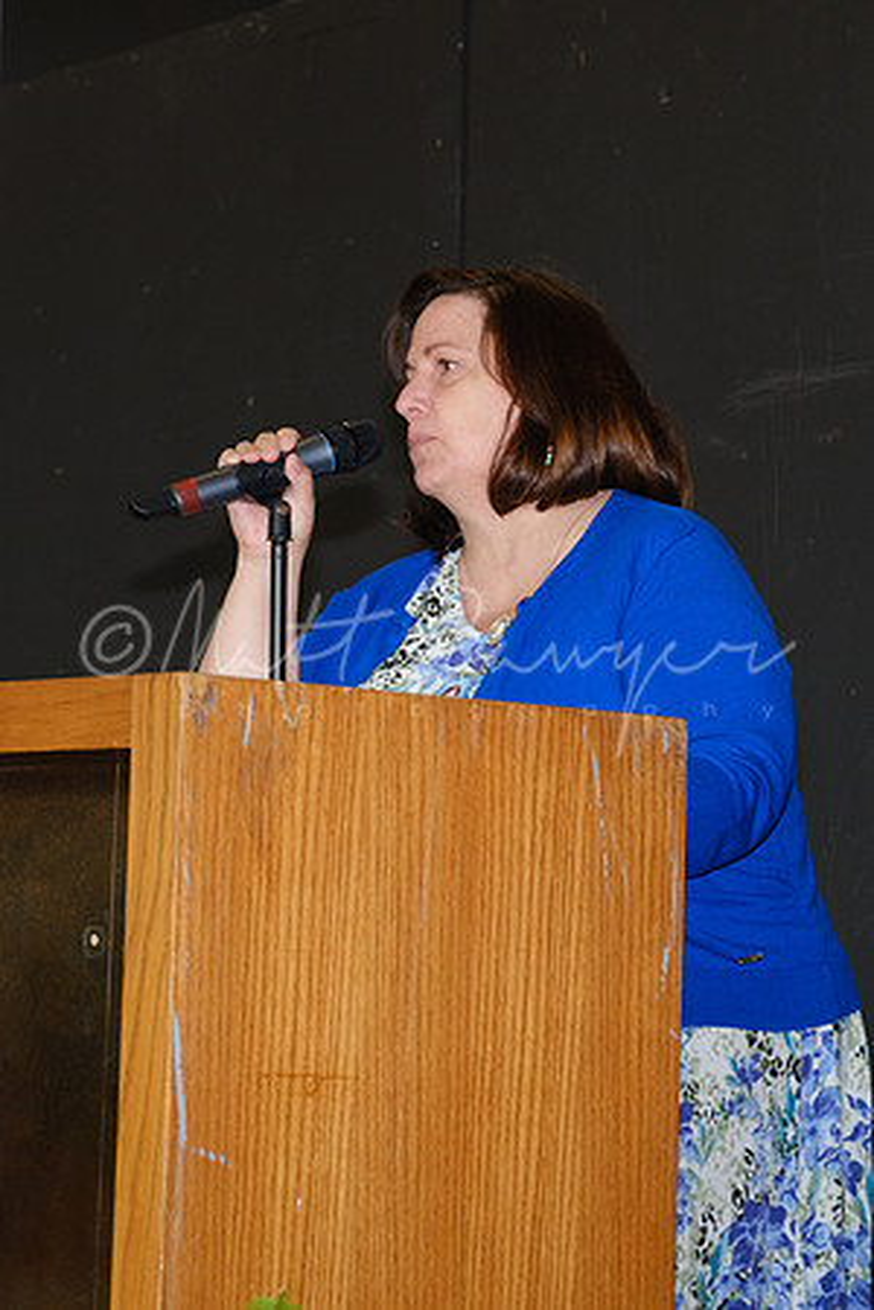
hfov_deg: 9.6
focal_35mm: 143
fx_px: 5221
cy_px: 556
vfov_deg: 14.3
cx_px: 437
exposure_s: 1/125
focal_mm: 55
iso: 800
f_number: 4
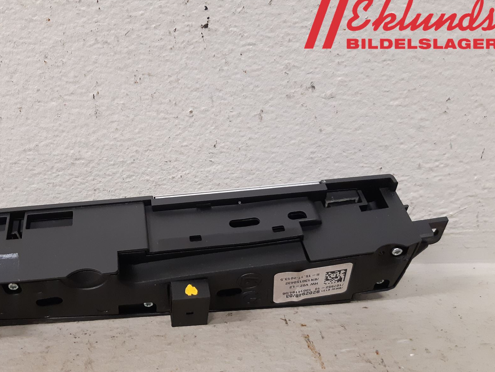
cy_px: 238
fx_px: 486
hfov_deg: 53.1
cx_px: 174
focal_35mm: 34
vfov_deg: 41.4
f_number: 1.7
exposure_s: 1/50
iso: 320
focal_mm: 3.93
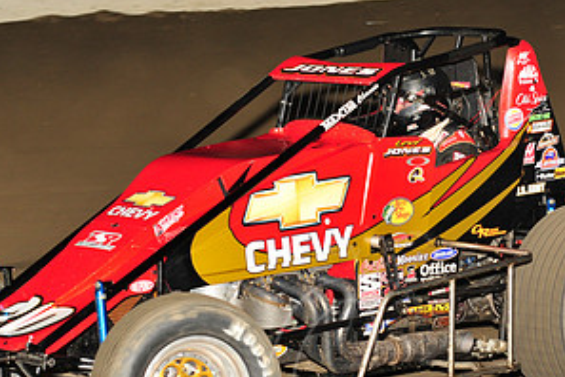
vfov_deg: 7.0
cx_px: 316
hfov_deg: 10.5
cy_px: 179
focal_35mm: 195
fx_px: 3060
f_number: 6.3
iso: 800
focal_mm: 100
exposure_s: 1/320
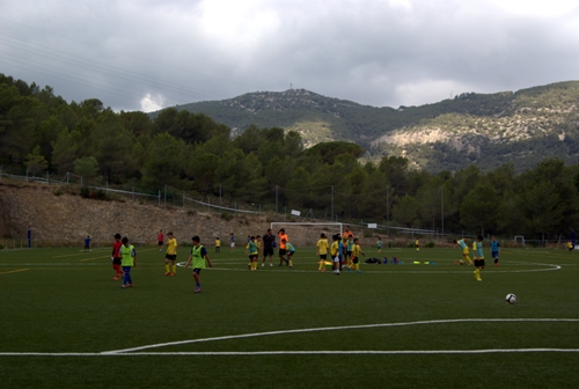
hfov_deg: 37.8
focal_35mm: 52
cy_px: 194
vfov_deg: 25.9
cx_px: 290
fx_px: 846
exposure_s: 1/160
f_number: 6.3
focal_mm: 35
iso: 100
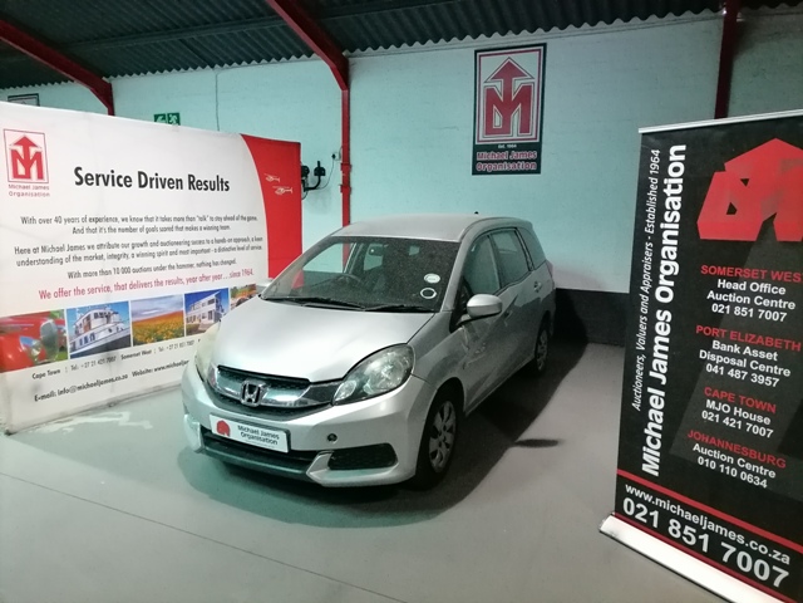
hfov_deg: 67.3
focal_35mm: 26
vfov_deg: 53.1
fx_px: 603
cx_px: 402
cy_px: 302
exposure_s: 1/100
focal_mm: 5.4
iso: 1250
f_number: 1.8
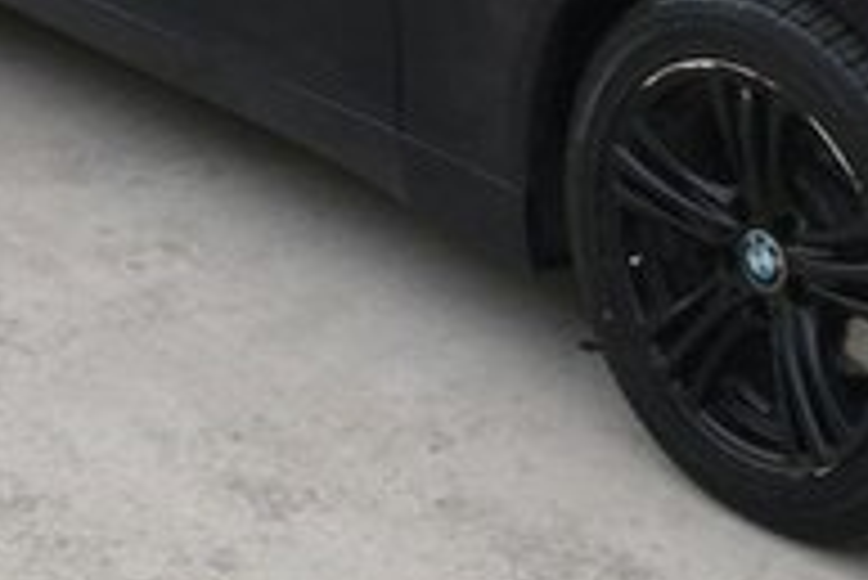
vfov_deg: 13.0
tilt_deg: -14.2
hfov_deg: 19.6
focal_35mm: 103
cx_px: 675
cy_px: -115
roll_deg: -0.5
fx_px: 2485
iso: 32
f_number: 2.2
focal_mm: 4.15
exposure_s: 1/33
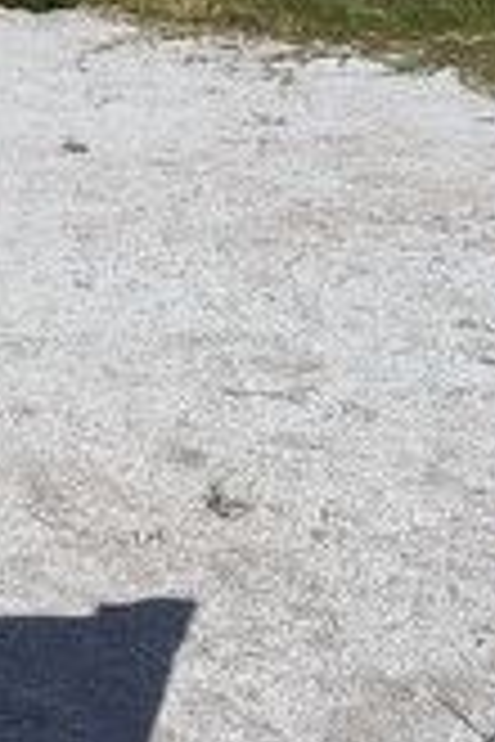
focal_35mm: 116
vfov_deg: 16.6
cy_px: -238
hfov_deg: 10.1
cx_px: -734
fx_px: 2392
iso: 100
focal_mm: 5.56
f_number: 1.8
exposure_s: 1/2847
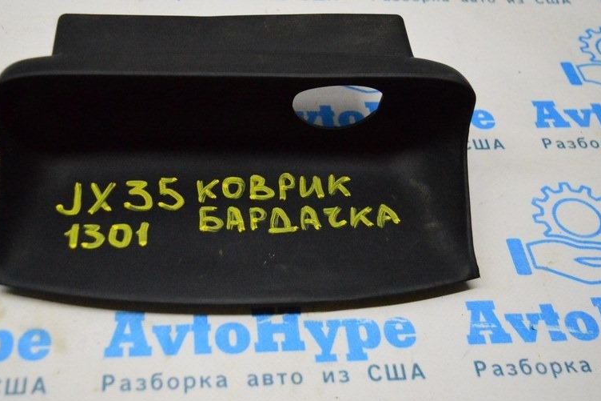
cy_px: 170
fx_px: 818
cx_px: 225
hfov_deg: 40.1
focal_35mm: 49
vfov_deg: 27.5
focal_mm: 24
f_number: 4
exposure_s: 1/1000
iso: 6400
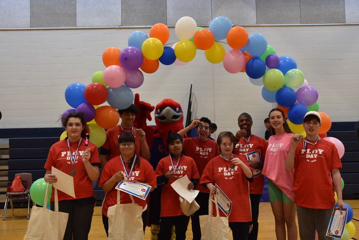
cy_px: 120
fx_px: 374
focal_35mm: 38
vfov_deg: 35.5
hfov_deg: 51.3
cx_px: 180
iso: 800
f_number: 4.5
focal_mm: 25
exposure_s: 1/80
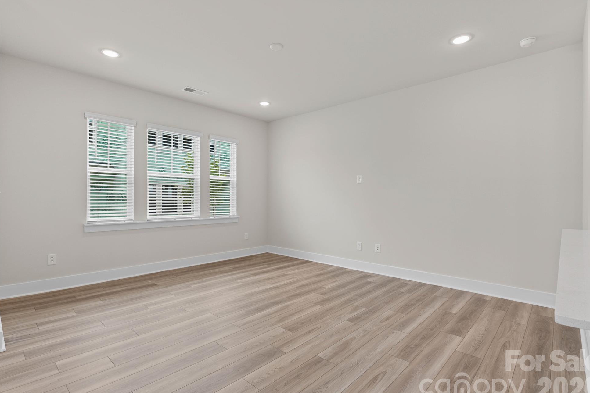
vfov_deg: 67.4
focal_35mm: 18
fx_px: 295
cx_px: 290
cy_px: 202
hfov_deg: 90.0
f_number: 7.1
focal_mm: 17
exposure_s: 1/15
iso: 200
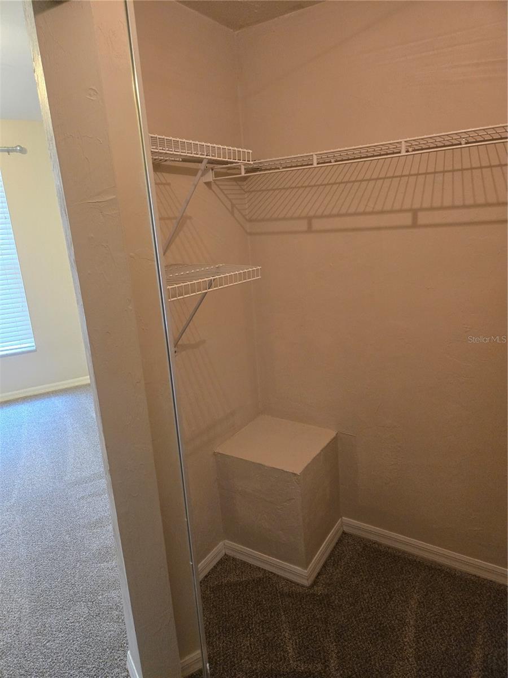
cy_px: 339
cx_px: 254
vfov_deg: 73.9
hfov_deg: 58.9
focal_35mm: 23
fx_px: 450
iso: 800
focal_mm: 5.4
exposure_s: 1/120
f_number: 1.8
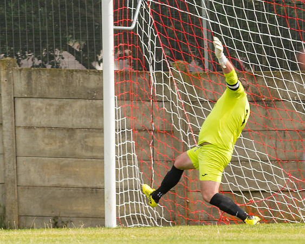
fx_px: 9132
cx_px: 361
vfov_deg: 1.5
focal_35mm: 1012
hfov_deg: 1.9
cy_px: 204
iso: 100
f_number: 2.8
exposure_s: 1/2000
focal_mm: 300
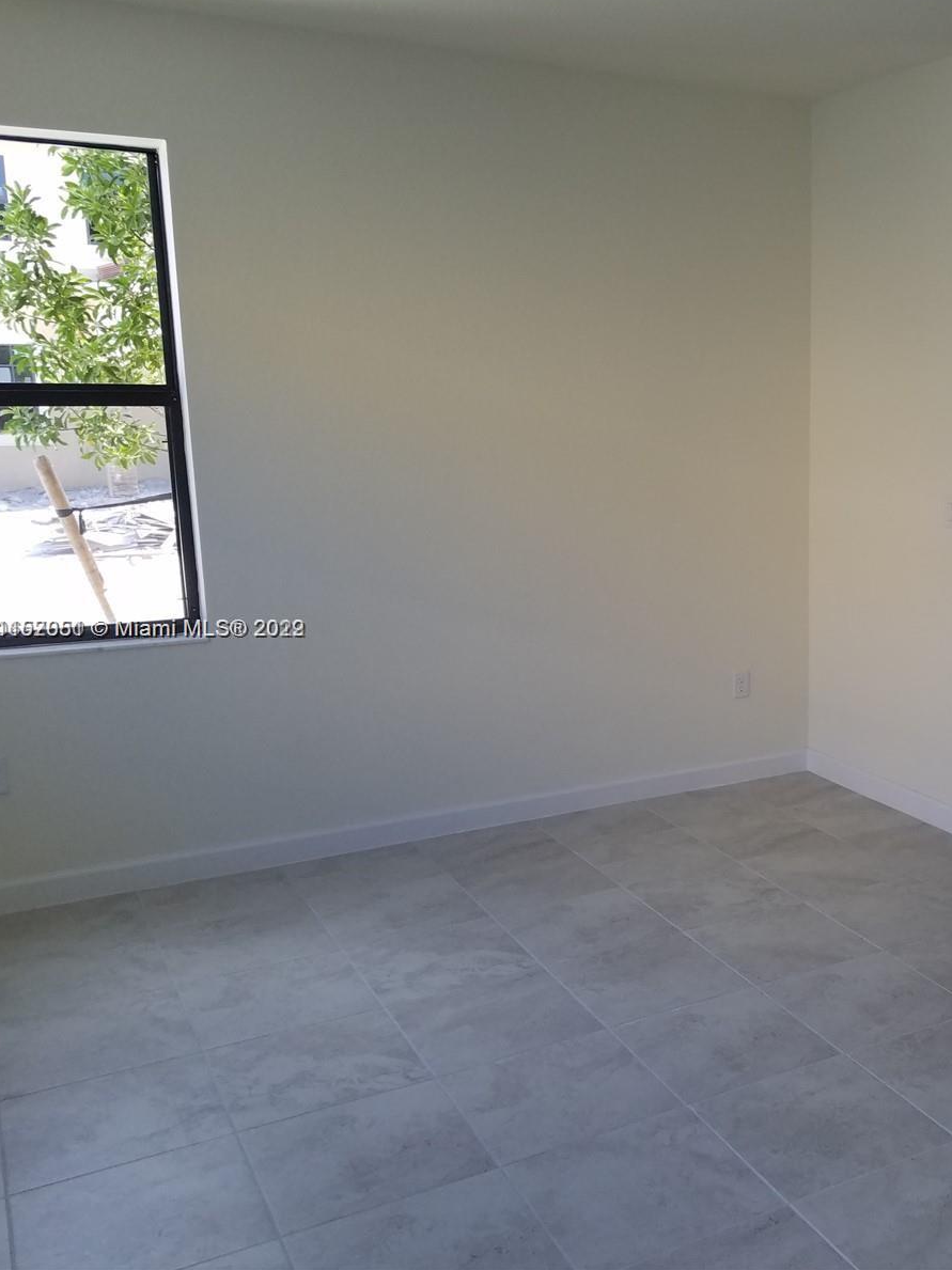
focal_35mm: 35
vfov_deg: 52.6
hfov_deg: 38.5
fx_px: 1284
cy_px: 630
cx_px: 817
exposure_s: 1/120
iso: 64
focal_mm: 4.2
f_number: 1.7
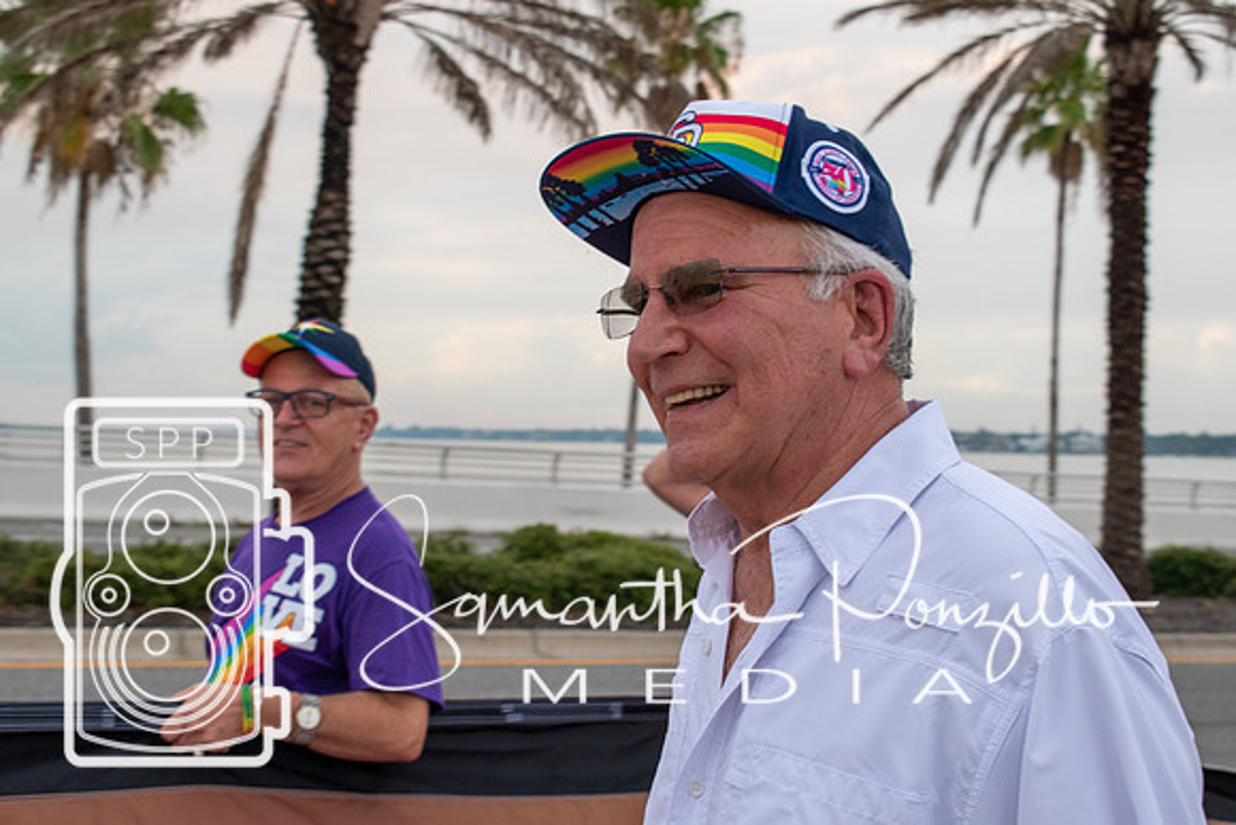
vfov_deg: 22.6
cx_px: 618
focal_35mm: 60
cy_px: 412
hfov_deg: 33.4
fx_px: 2060
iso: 280
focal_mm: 40
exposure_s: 1/250
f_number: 8
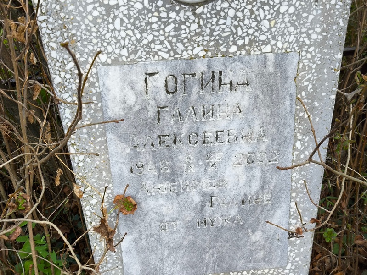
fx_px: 530
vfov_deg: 29.1
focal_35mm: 50
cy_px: 138
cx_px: 184
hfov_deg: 38.2
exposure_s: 1/132
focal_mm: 4.71
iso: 50
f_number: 1.7
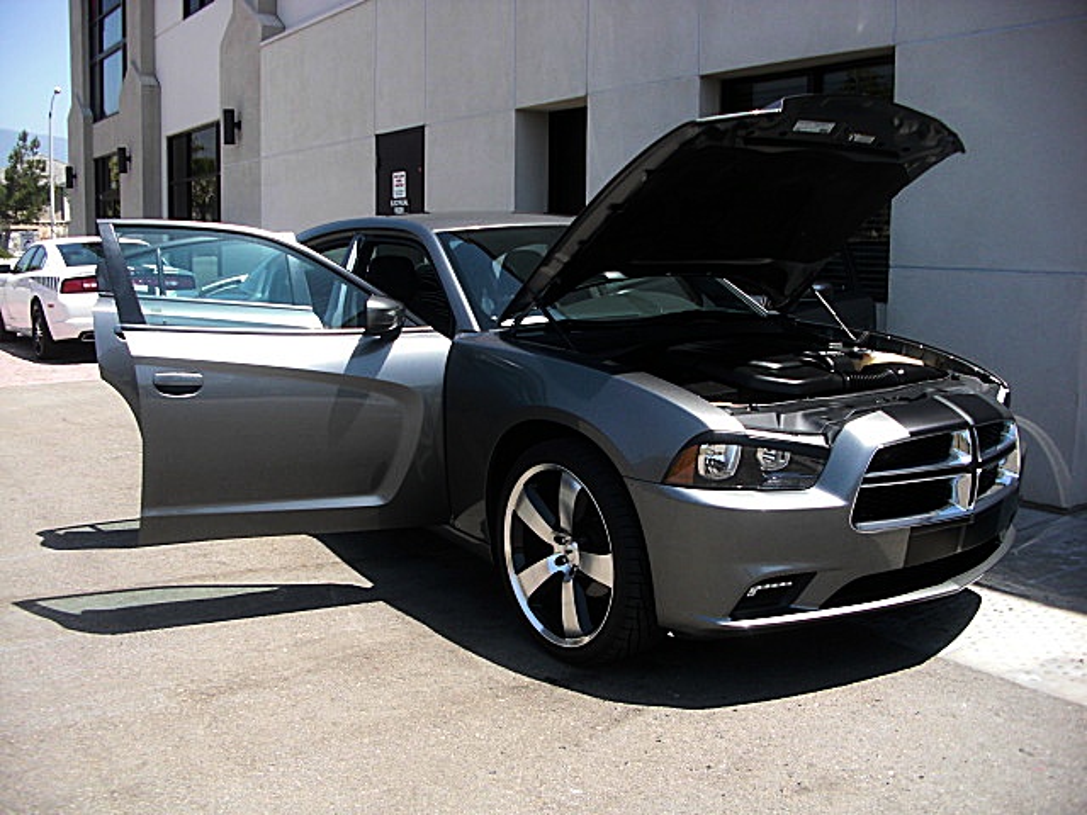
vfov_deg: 39.7
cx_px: 544
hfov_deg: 51.4
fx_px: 1130
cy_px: 408
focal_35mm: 36
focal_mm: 6.3
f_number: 2.8
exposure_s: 1/500
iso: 50
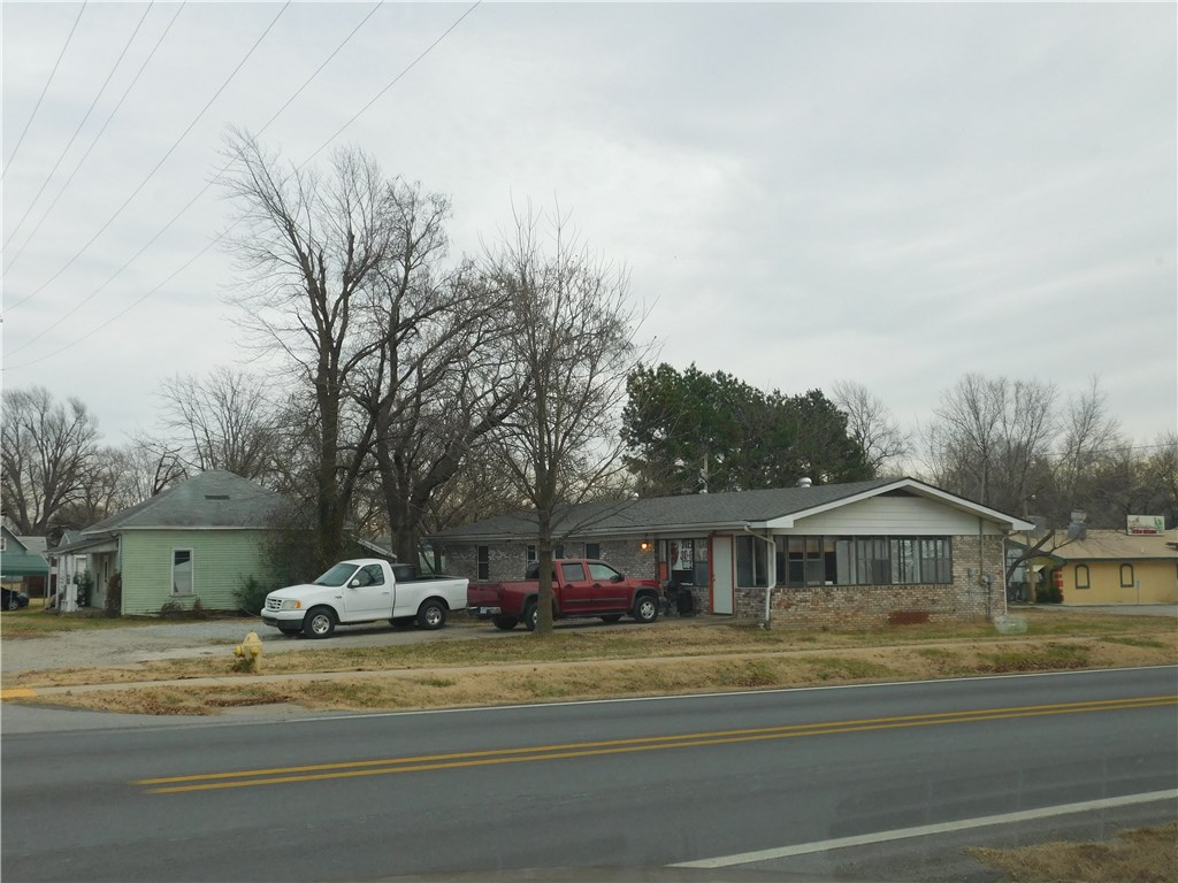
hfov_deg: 51.4
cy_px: 442
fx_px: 1225
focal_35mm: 36
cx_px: 589
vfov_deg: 39.7
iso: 125
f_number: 3.5
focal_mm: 6.3
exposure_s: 1/60
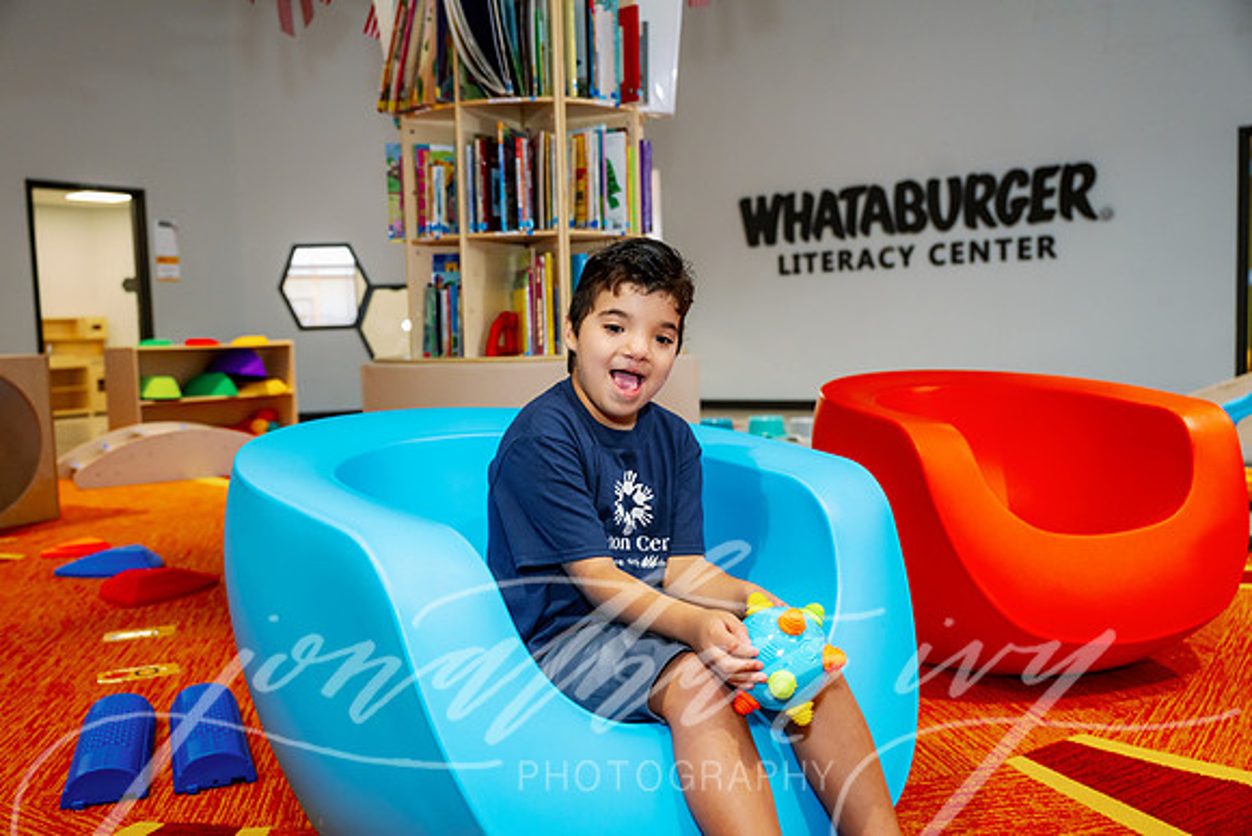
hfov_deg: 56.5
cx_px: 626
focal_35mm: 34
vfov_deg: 39.4
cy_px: 418
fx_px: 1165
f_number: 3.5
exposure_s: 1/200
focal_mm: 33.5
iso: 1000
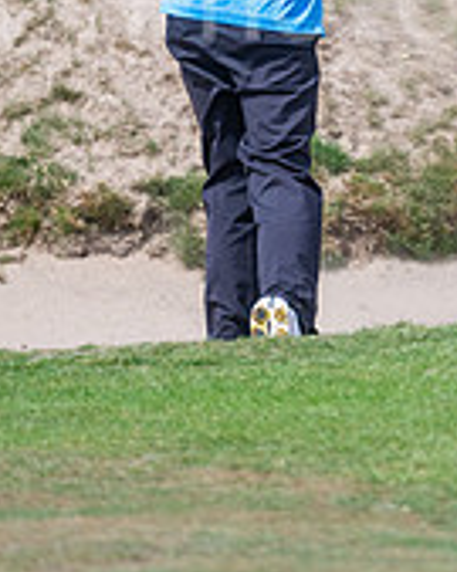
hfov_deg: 2.1
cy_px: -142
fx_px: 12675
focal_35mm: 749
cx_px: 501
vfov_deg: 2.6
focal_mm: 300
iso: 640
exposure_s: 1/6400
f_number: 4
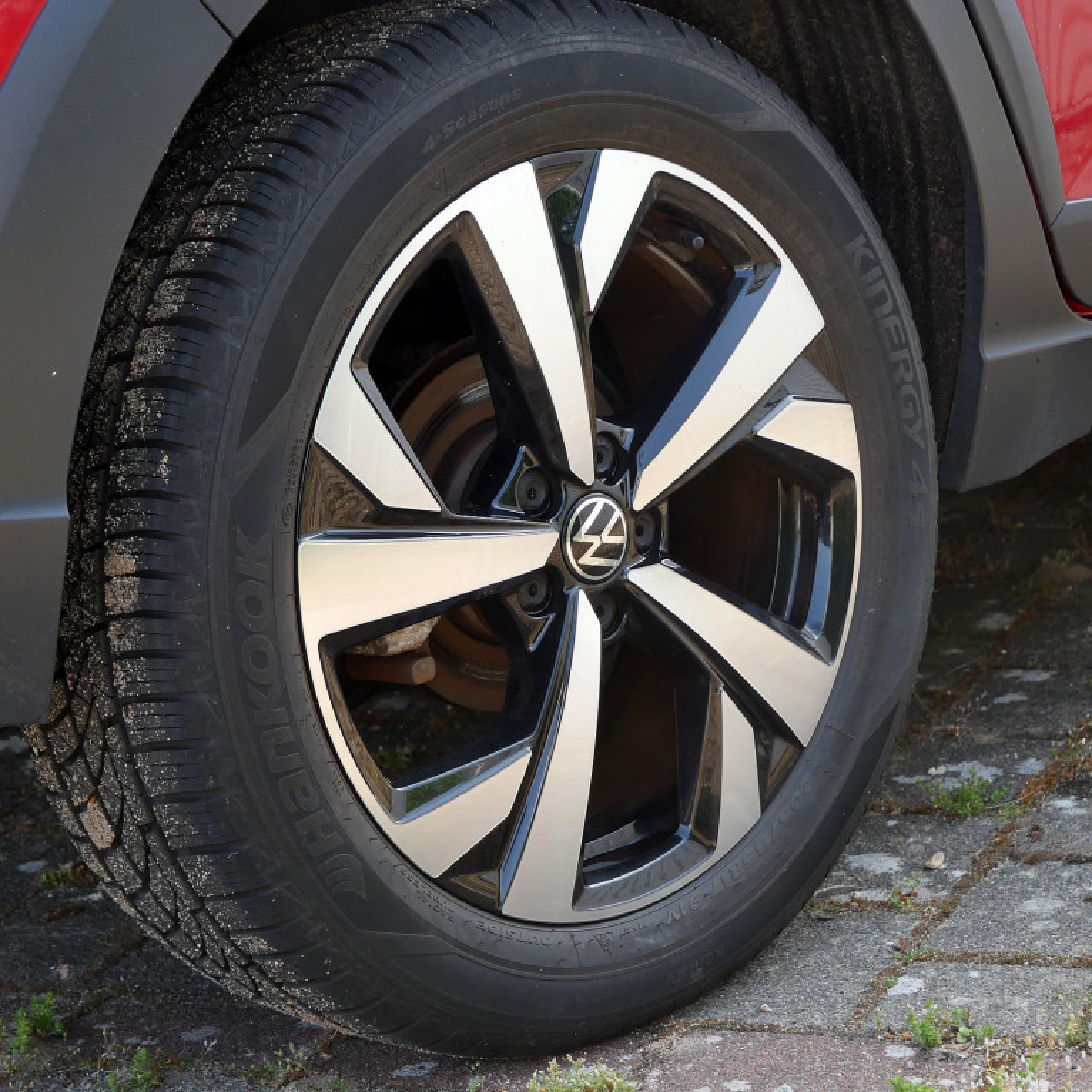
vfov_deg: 22.2
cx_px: 490
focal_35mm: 78
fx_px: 2784
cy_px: 546
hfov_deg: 22.2
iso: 200
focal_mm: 33
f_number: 5.1
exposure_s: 1/100
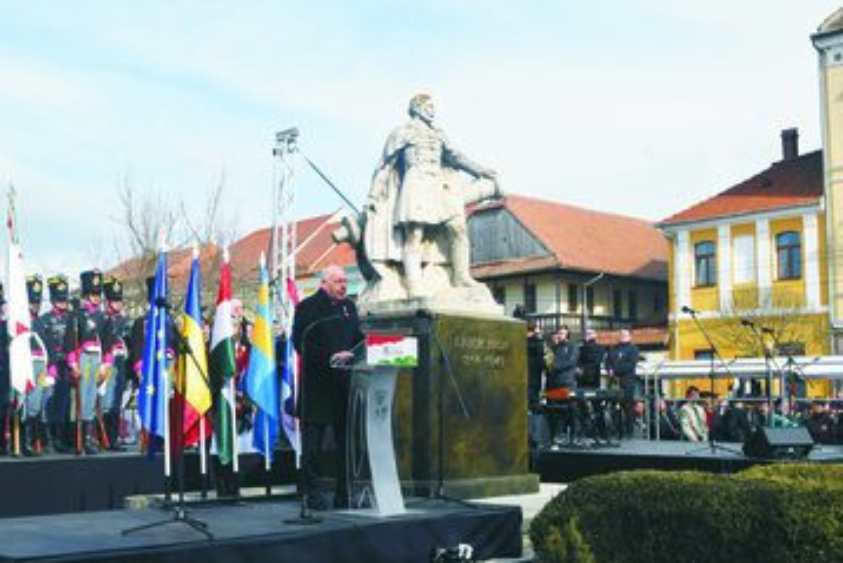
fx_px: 1007
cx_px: 385
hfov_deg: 45.4
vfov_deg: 31.2
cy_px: 274
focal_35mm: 43
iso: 200
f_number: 9.5
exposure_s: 1/350
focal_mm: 26
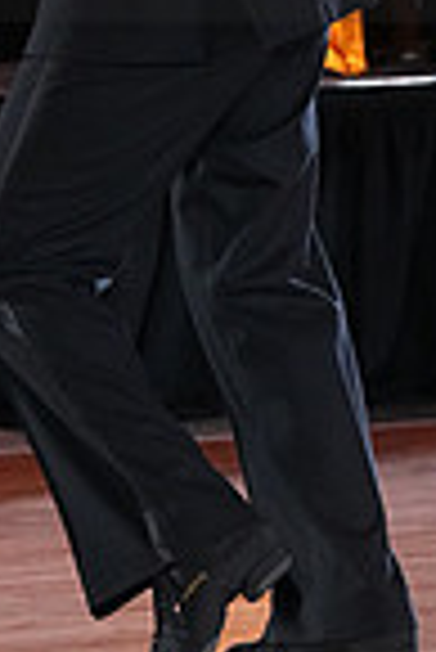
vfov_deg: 4.9
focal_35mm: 420
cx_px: -173
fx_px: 7611
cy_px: -126
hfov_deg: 3.3
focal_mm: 105
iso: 5000
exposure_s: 1/400
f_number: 5
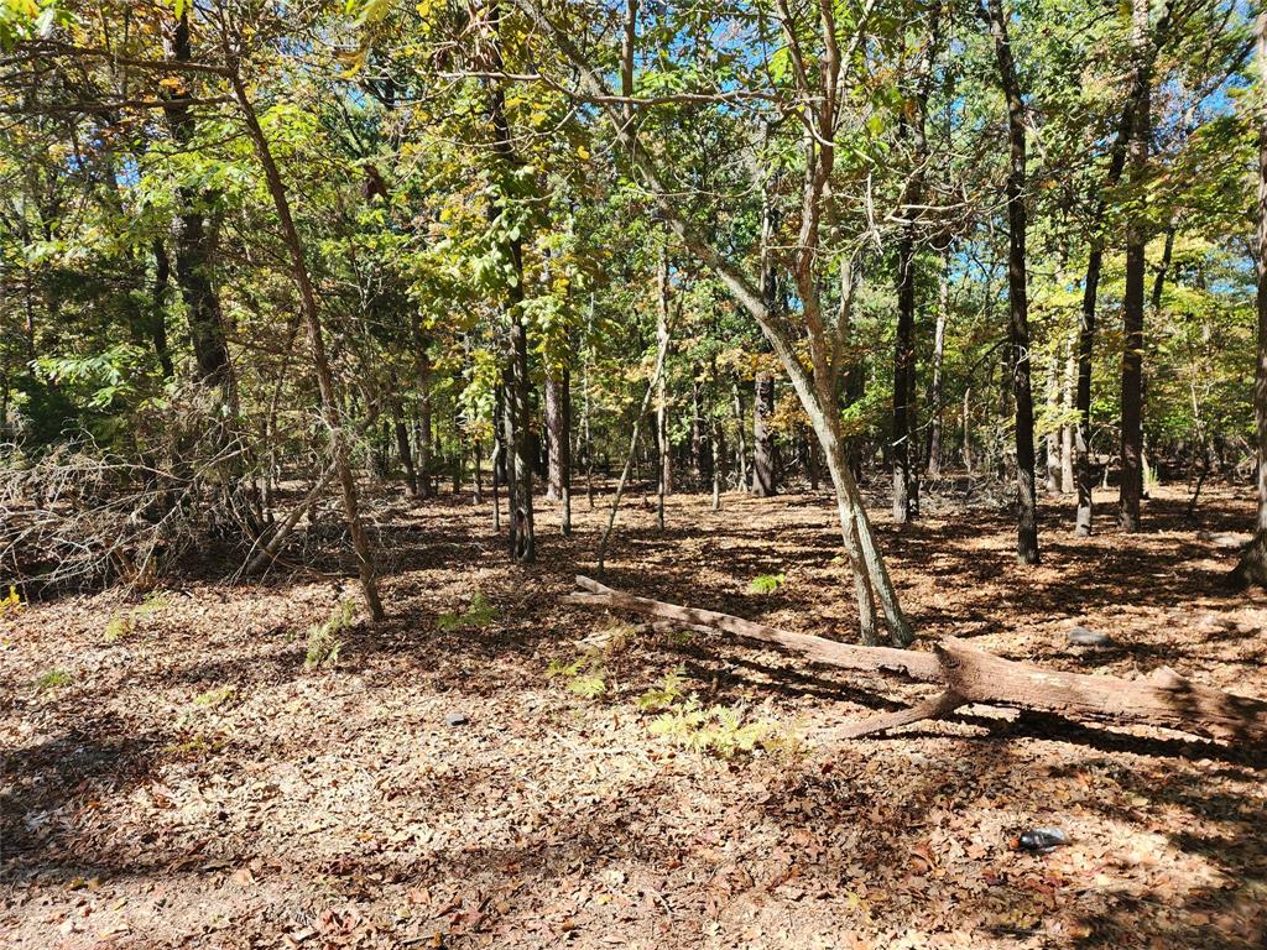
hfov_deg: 73.9
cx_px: 634
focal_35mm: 23
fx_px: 842
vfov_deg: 58.9
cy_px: 475
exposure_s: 1/180
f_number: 1.8
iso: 20
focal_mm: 6.4
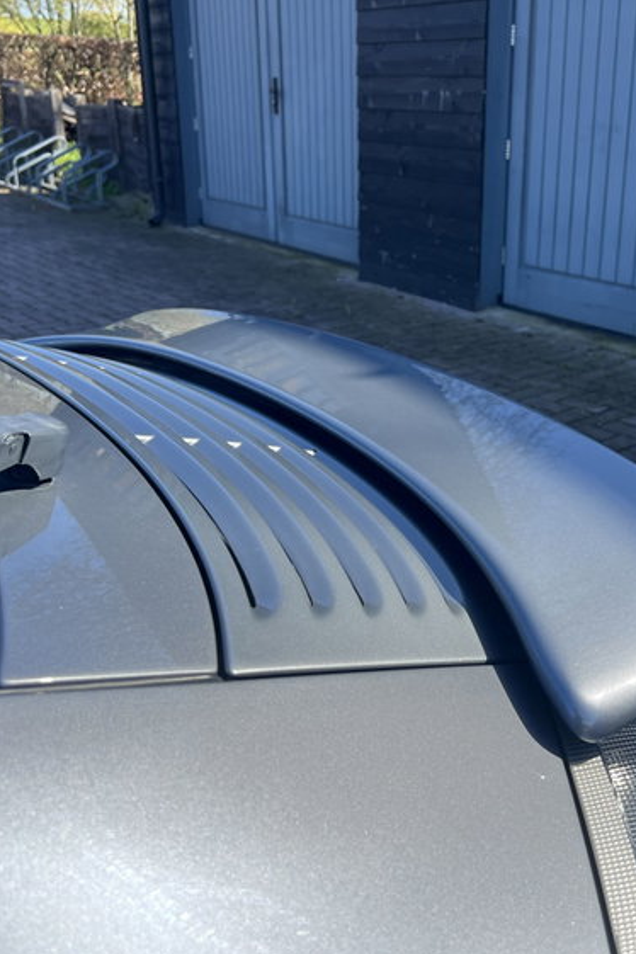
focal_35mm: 37
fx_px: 980
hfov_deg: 35.5
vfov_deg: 51.9
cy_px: 486
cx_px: 432
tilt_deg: -21.2
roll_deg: -0.5
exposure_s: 1/1553
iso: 50
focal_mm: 5.7
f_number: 1.5
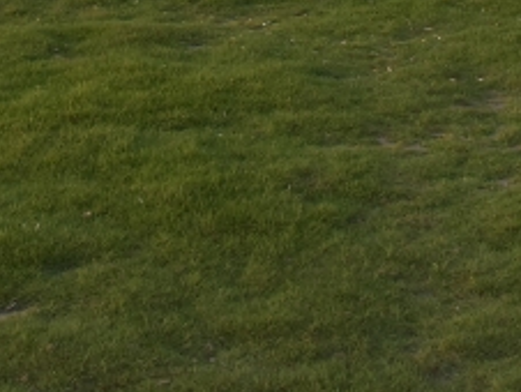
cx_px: 401
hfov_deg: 16.4
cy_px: -369
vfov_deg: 11.4
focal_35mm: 119
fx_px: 1793
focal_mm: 28
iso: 2000
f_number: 13
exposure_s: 1/640
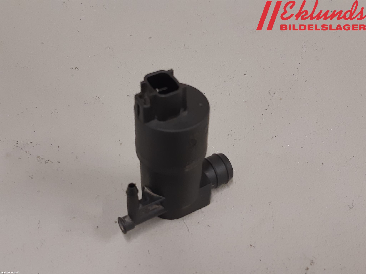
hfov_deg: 67.3
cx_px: 183
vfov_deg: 53.1
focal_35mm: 26
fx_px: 275
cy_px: 137
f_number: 1.7
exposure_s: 1/50
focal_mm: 3.93
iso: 100
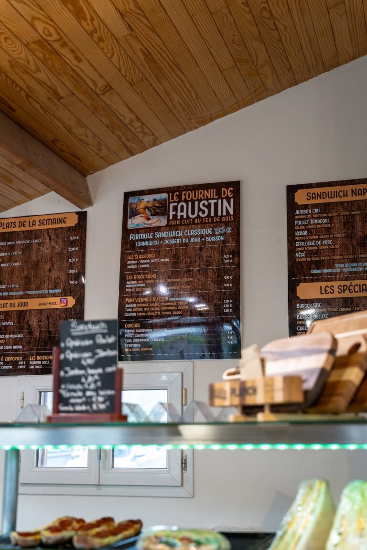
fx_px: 737
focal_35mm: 48
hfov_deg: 28.0
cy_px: 275
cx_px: 184
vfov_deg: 41.0
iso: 320
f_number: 2.8
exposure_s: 1/50
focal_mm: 48.2
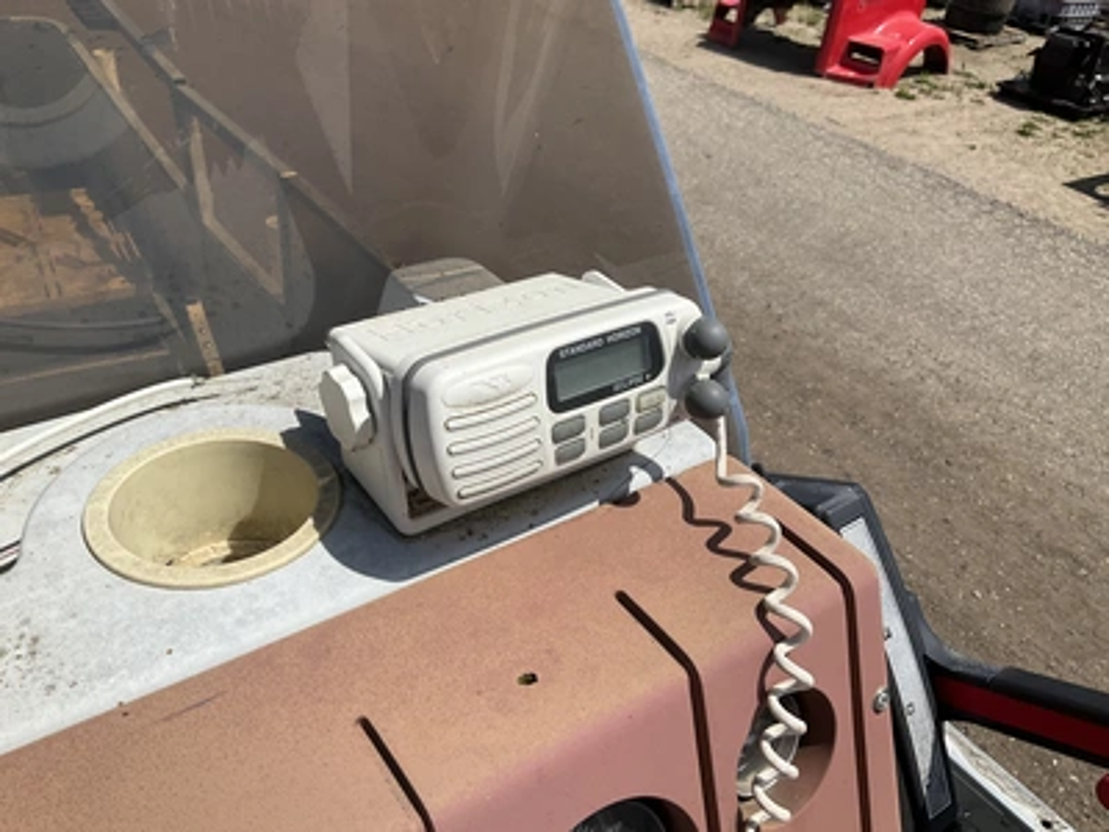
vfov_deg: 48.2
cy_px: 416
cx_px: 554
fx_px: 929
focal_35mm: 29
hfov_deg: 61.7
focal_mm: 3
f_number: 1.8
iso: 25
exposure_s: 1/3125
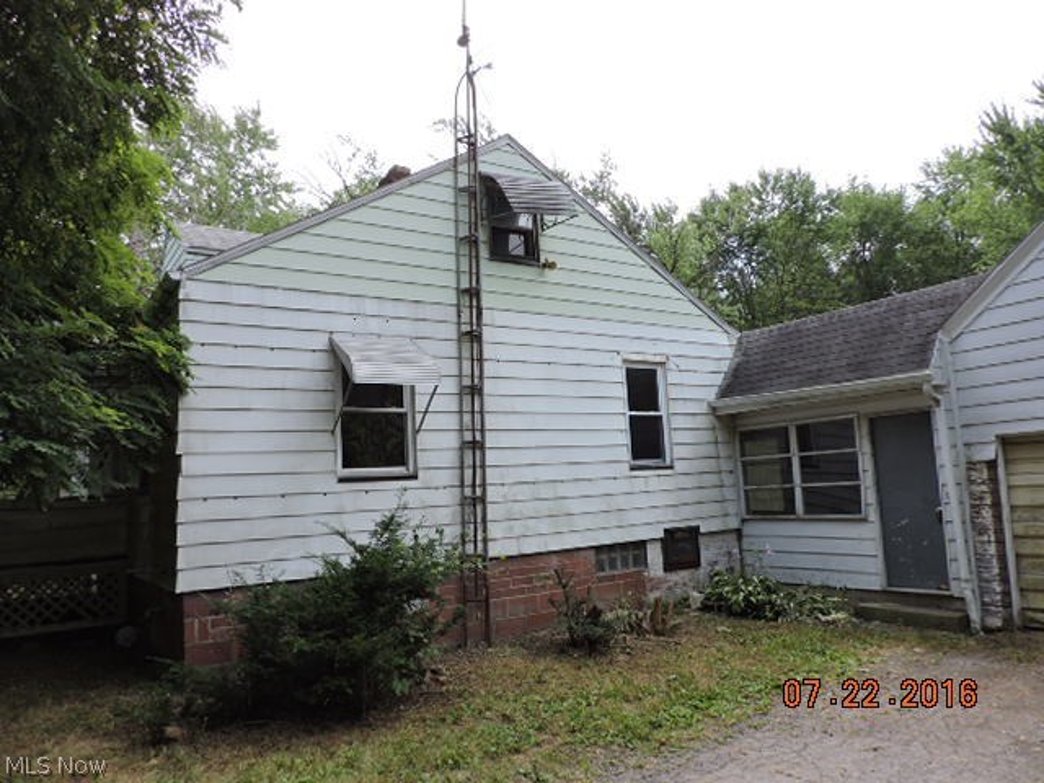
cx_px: 522
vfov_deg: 56.8
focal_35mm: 24
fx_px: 724
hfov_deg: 71.6
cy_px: 392
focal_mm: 4.3
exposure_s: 1/400
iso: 100
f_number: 3
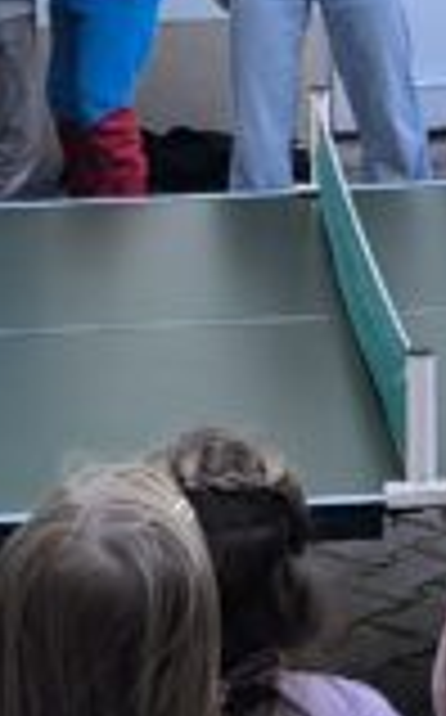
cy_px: -396
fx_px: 3062
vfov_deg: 12.6
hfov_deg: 8.3
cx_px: 423
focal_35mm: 157
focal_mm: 6.14
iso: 100
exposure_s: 1/100
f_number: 1.65
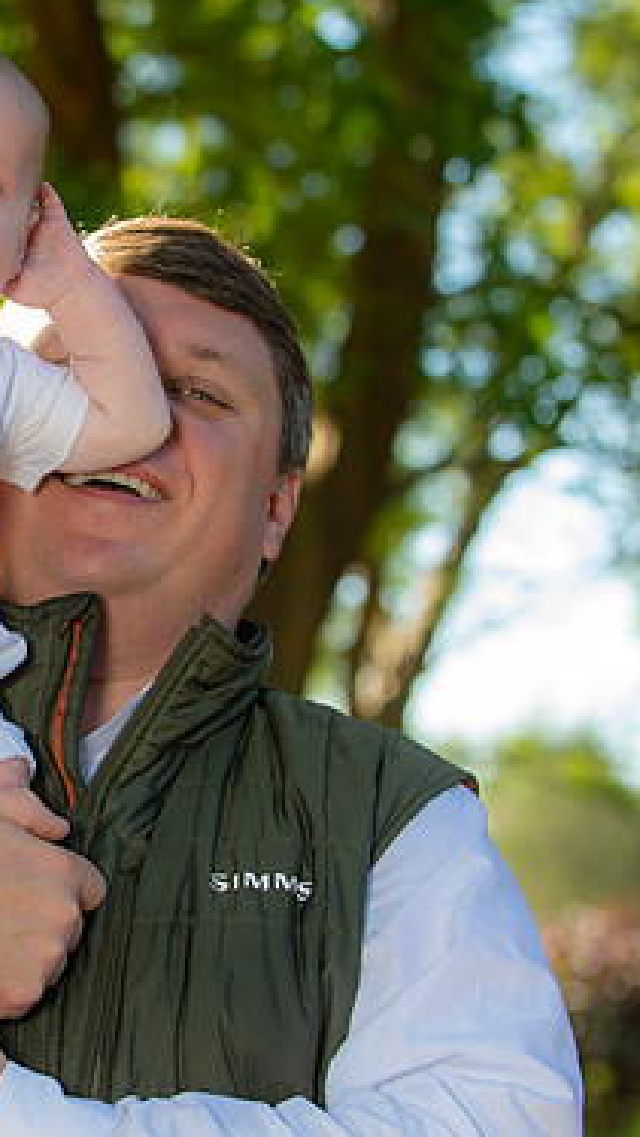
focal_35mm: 132
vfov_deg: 16.3
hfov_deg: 9.1
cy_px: 597
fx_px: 3981
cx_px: -120
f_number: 6.3
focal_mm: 70
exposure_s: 1/250
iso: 250
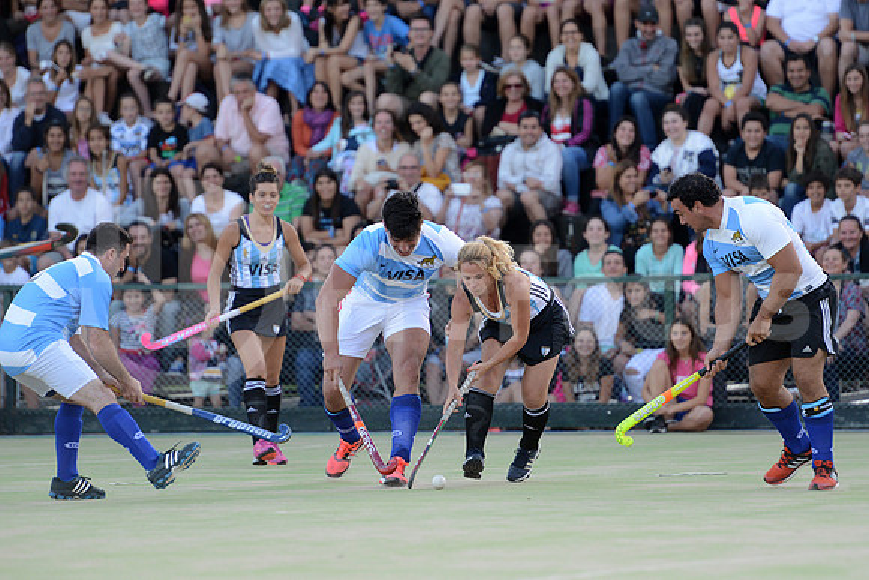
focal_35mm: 270
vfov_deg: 5.1
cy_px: 290
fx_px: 6519
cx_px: 434
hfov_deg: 7.6
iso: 1250
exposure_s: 1/500
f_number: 4
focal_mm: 270
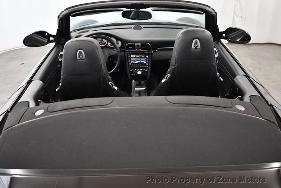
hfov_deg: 53.1
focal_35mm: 36
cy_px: 94
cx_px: 140
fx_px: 281
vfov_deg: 36.9
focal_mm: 18
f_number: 3.5
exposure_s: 1/125
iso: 2000
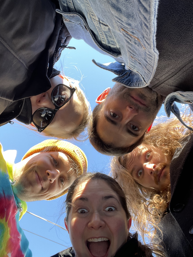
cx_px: 96
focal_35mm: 30
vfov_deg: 60.0
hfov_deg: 46.8
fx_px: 223
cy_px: 128
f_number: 2.2
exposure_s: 1/121
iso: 80
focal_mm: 2.71
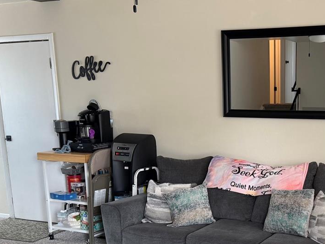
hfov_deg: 36.9
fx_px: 460
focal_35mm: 49
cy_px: 189
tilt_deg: -10.9
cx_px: 279
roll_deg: -0.5
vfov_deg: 29.1
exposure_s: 1/60
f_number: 1.78
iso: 160
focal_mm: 6.76
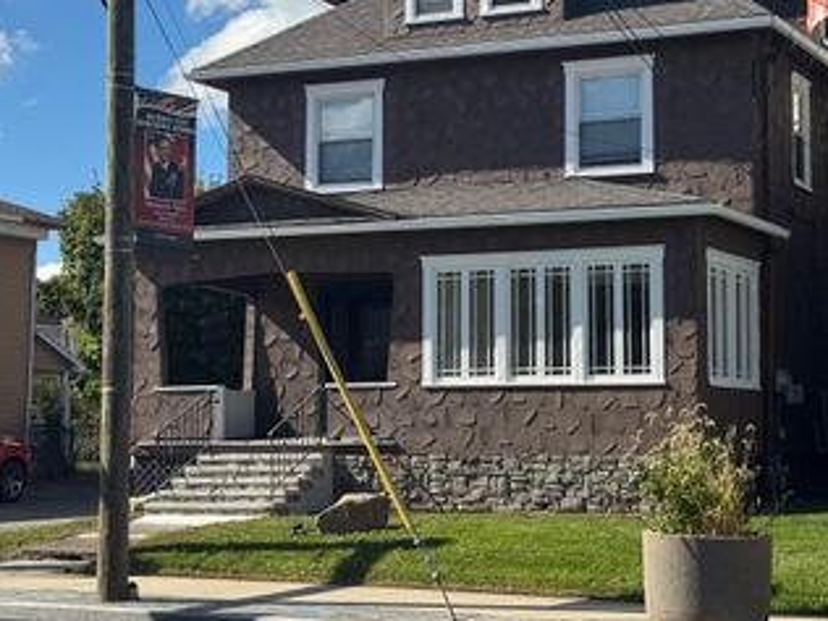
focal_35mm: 76
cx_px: 440
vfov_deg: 19.4
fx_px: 1818
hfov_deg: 25.7
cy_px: 258
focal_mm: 6.76
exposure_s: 1/4049
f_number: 1.78
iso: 64
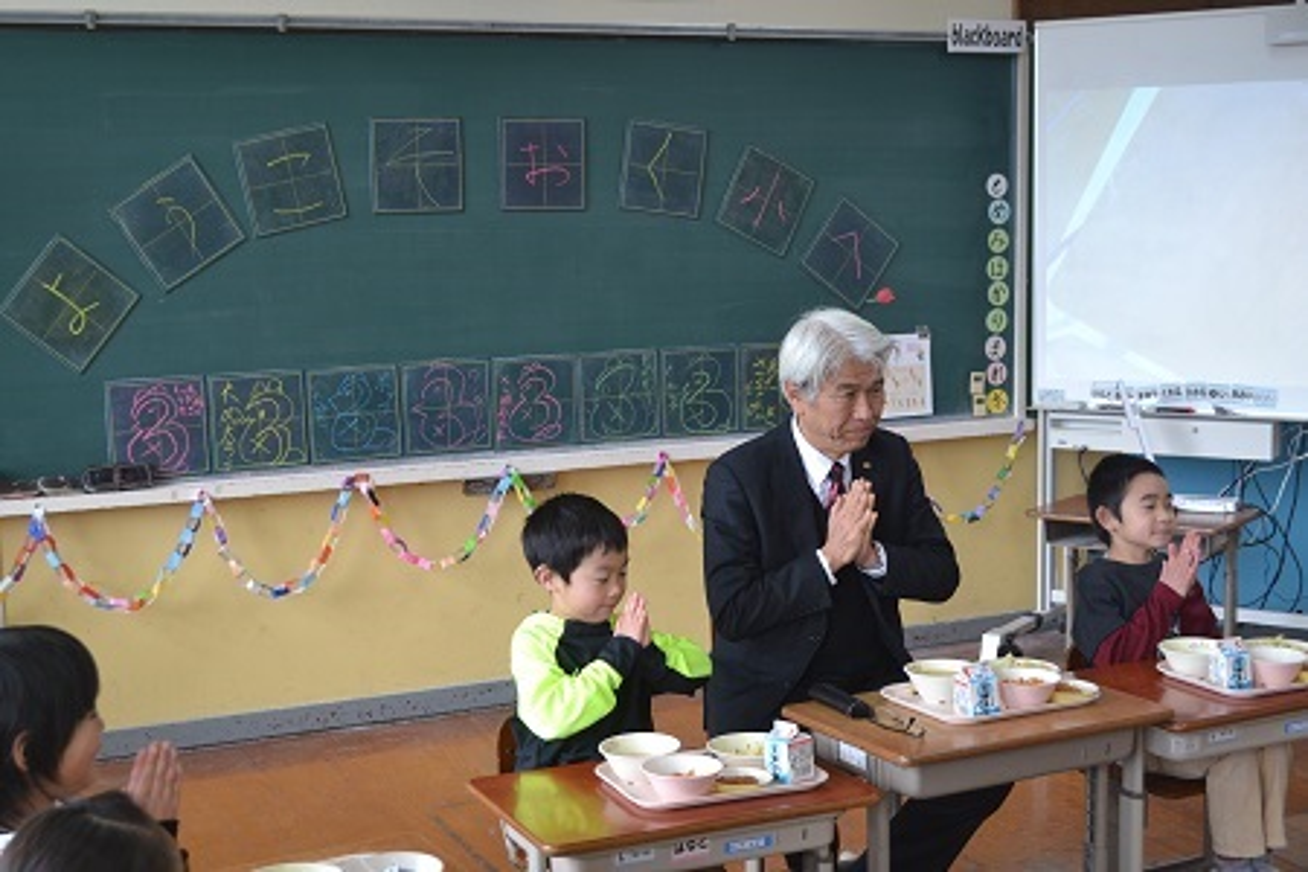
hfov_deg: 38.9
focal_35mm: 51
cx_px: 654
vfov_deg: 26.5
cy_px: 436
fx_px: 1853
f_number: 5
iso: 400
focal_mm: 34
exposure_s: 1/50
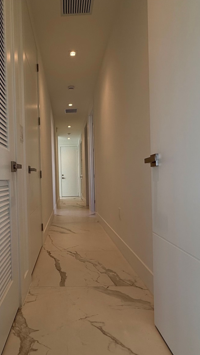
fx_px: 198
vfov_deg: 83.8
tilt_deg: -0.3
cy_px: 181
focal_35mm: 21
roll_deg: +2.3
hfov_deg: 52.2
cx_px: 61
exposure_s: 1/120
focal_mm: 2.22
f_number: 2.2
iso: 64
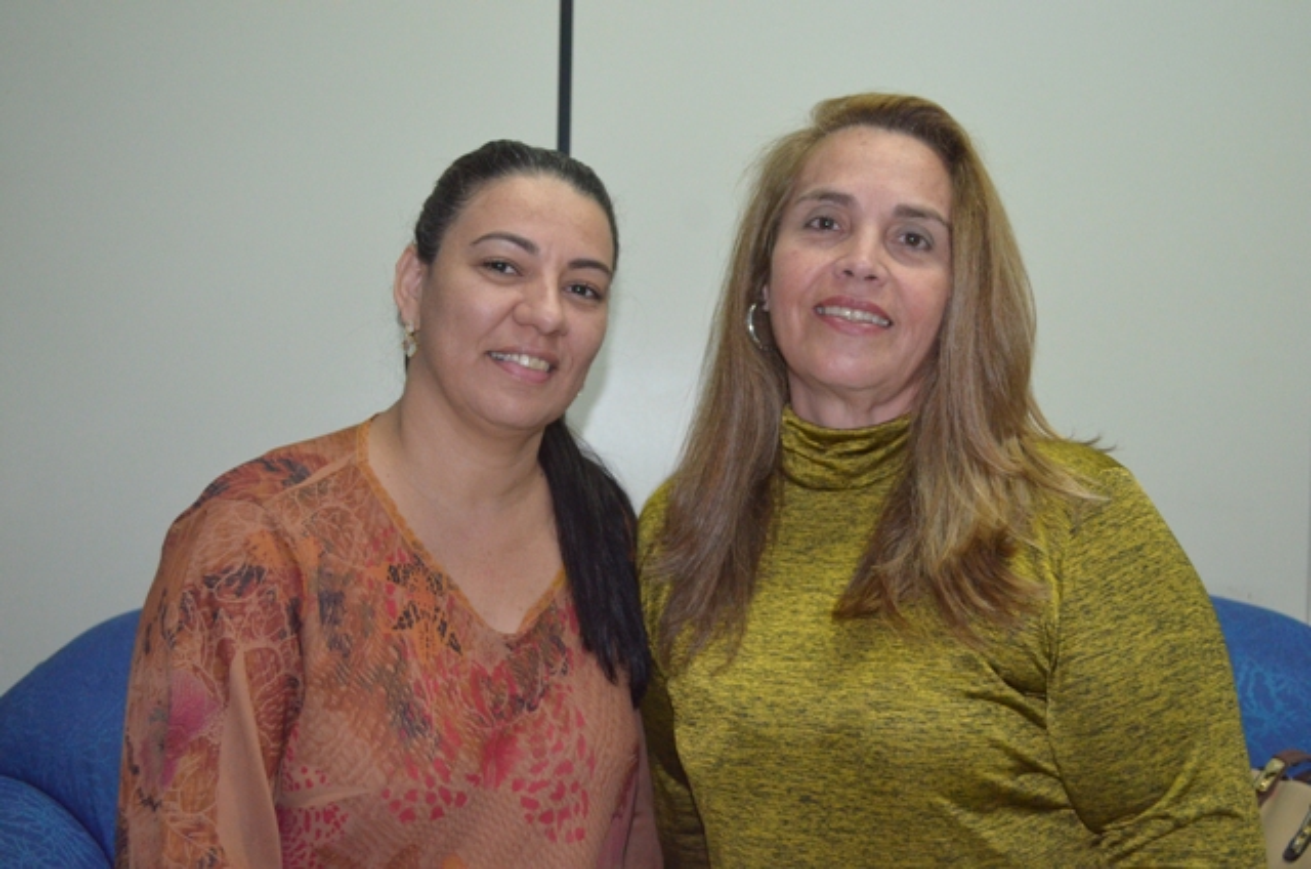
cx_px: 656
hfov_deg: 49.6
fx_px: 1417
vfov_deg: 34.1
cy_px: 434
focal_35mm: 39
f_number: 4.2
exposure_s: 1/60
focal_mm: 26
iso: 3200
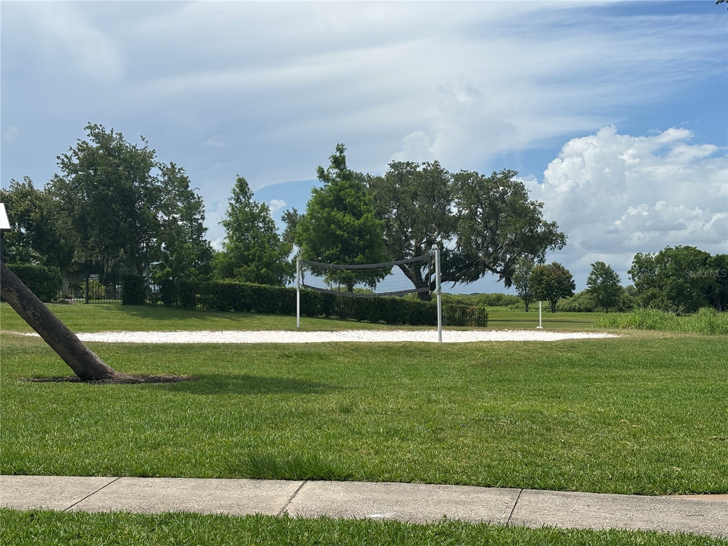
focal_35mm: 52
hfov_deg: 36.8
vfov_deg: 28.0
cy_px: 273
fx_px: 1094
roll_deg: +0.0
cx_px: 364
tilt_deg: +1.9
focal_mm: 5.96
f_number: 1.6
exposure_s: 1/4082
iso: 40
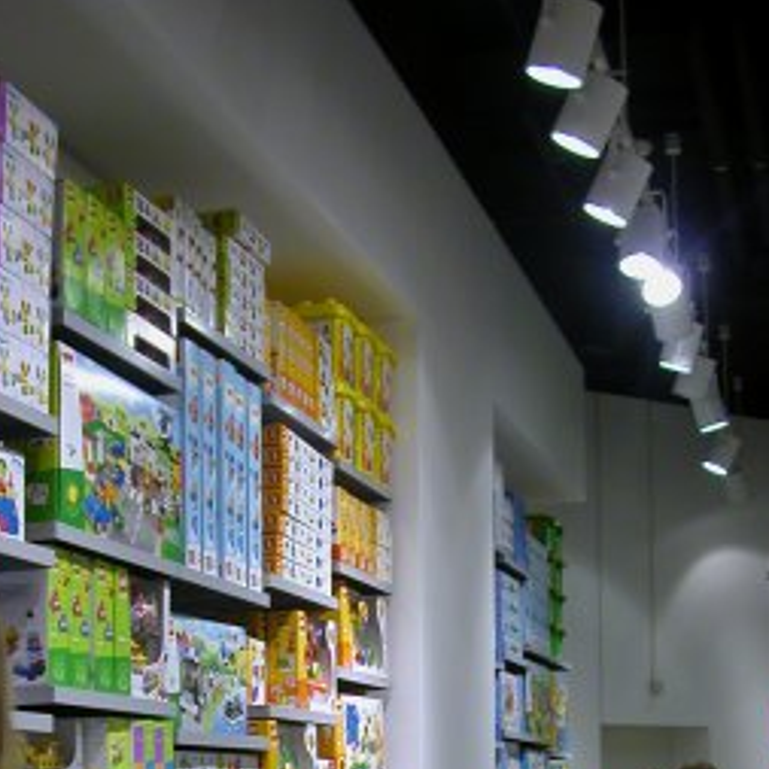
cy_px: 714
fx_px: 1558
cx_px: 477
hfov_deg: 27.6
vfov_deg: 26.6
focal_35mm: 62
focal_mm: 5.6
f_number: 2.7
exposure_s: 1/113
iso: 100
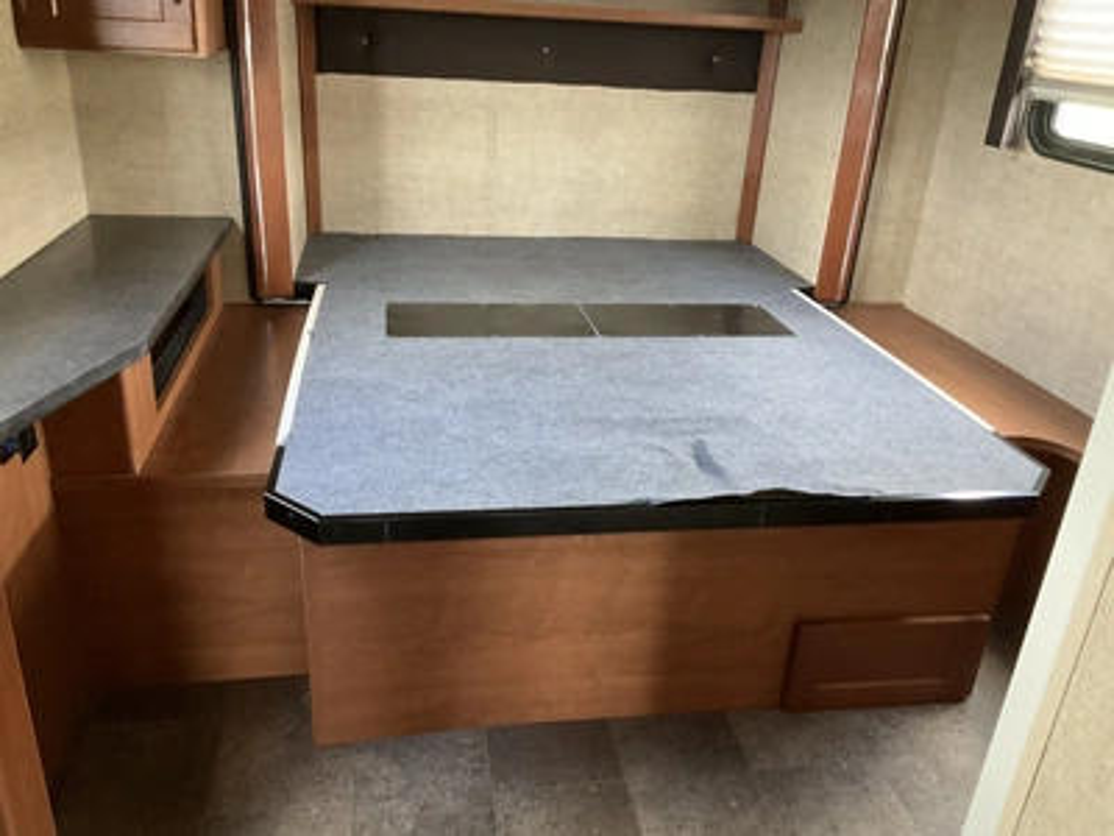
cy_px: 418
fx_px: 933
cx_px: 557
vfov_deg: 48.2
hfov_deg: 61.7
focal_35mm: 29
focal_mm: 3
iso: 320
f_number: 1.8
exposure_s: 1/35
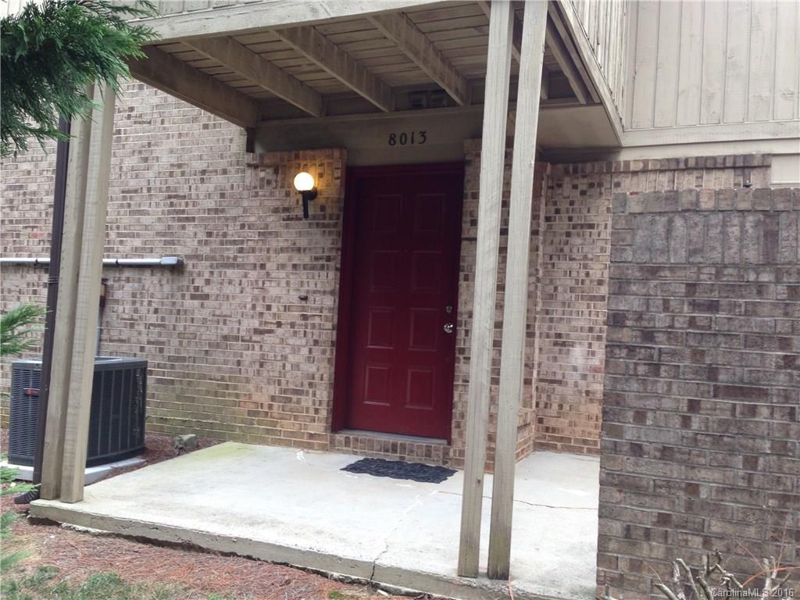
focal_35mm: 33
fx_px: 763
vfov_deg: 42.9
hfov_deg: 55.4
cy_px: 300
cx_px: 400
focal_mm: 4.12
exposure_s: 1/120
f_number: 2.4
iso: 64
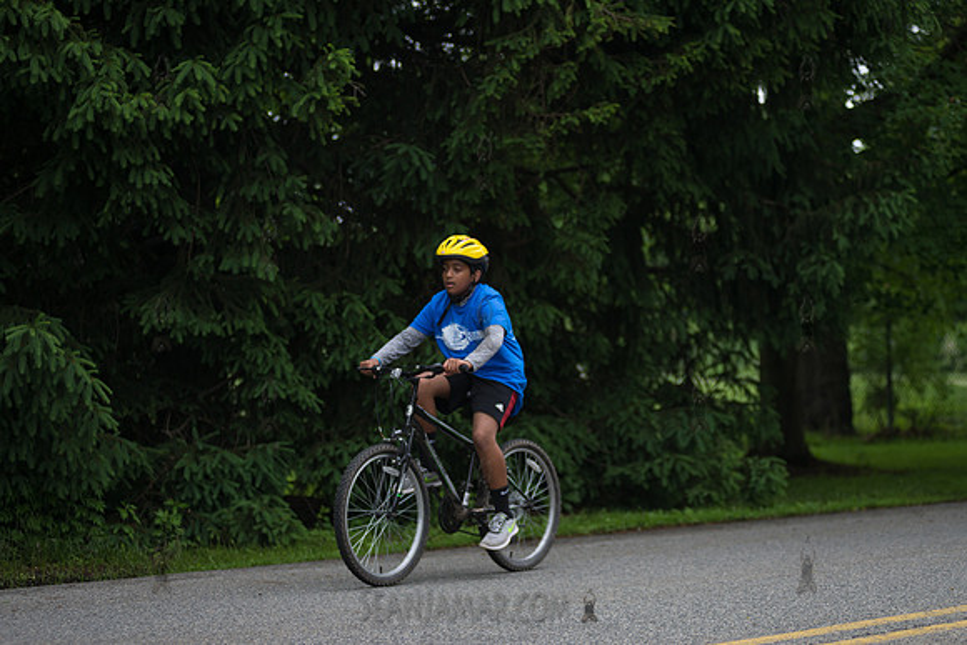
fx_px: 2472
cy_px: 322
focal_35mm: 92
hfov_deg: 22.1
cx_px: 484
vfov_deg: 14.9
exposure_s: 1/800
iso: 200
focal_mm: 92
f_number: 2.8
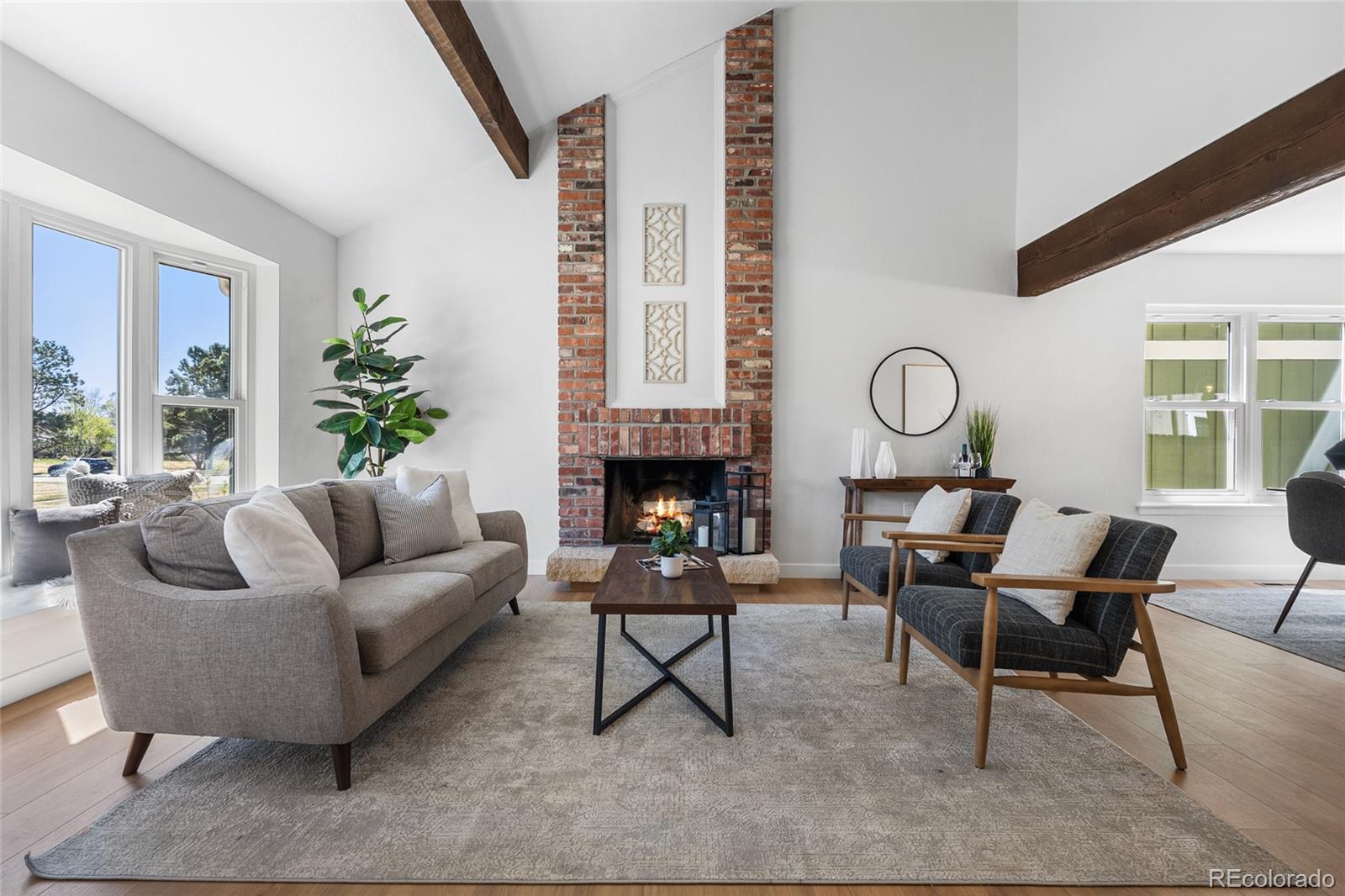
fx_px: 598
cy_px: 448
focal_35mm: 16
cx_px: 672
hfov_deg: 96.7
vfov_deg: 73.7
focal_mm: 16
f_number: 8
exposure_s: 1/2.5
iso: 200
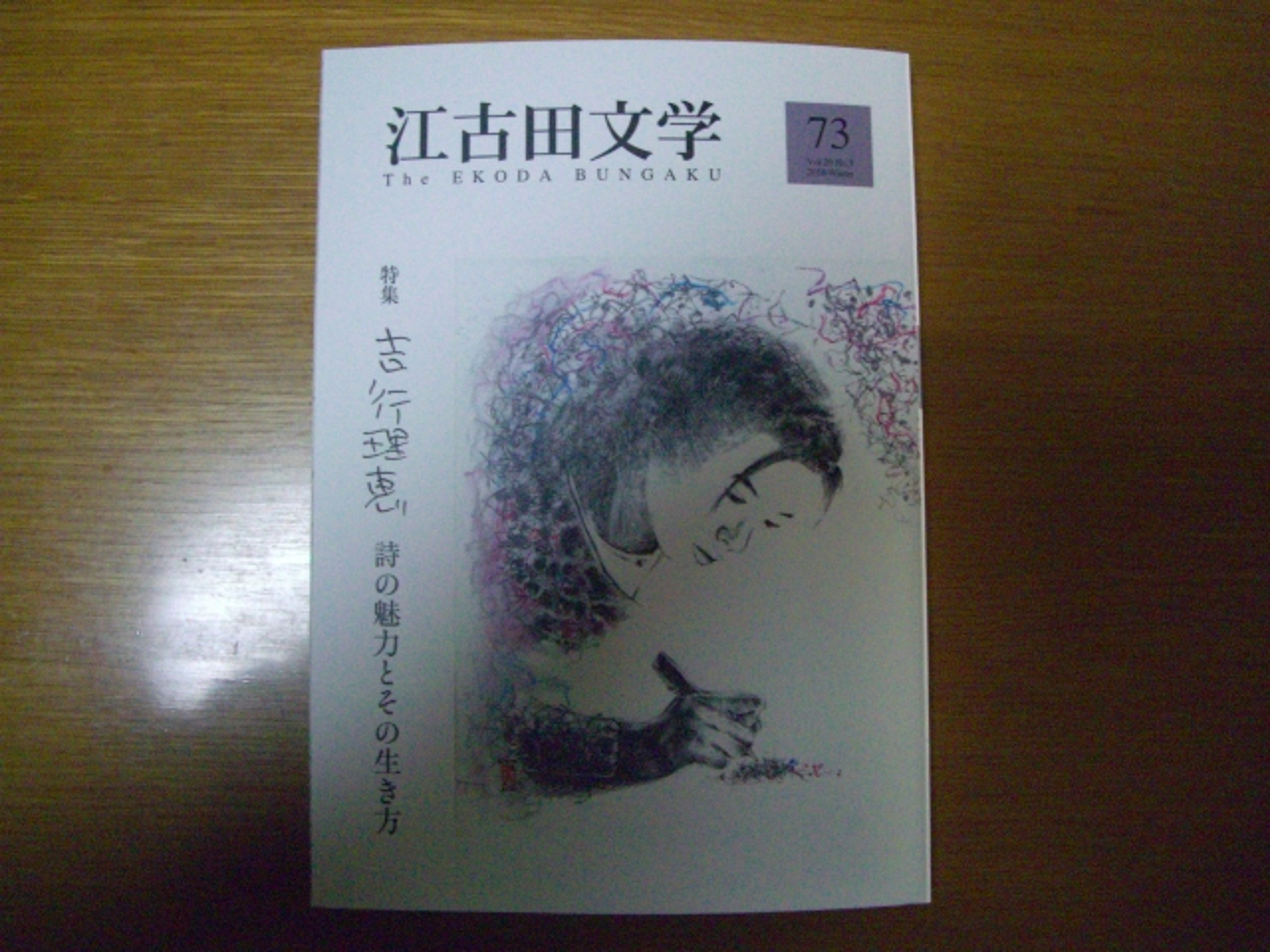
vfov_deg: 37.7
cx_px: 635
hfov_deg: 49.0
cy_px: 476
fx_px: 1394
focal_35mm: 38
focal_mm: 7.9
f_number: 2.8
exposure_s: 1/80
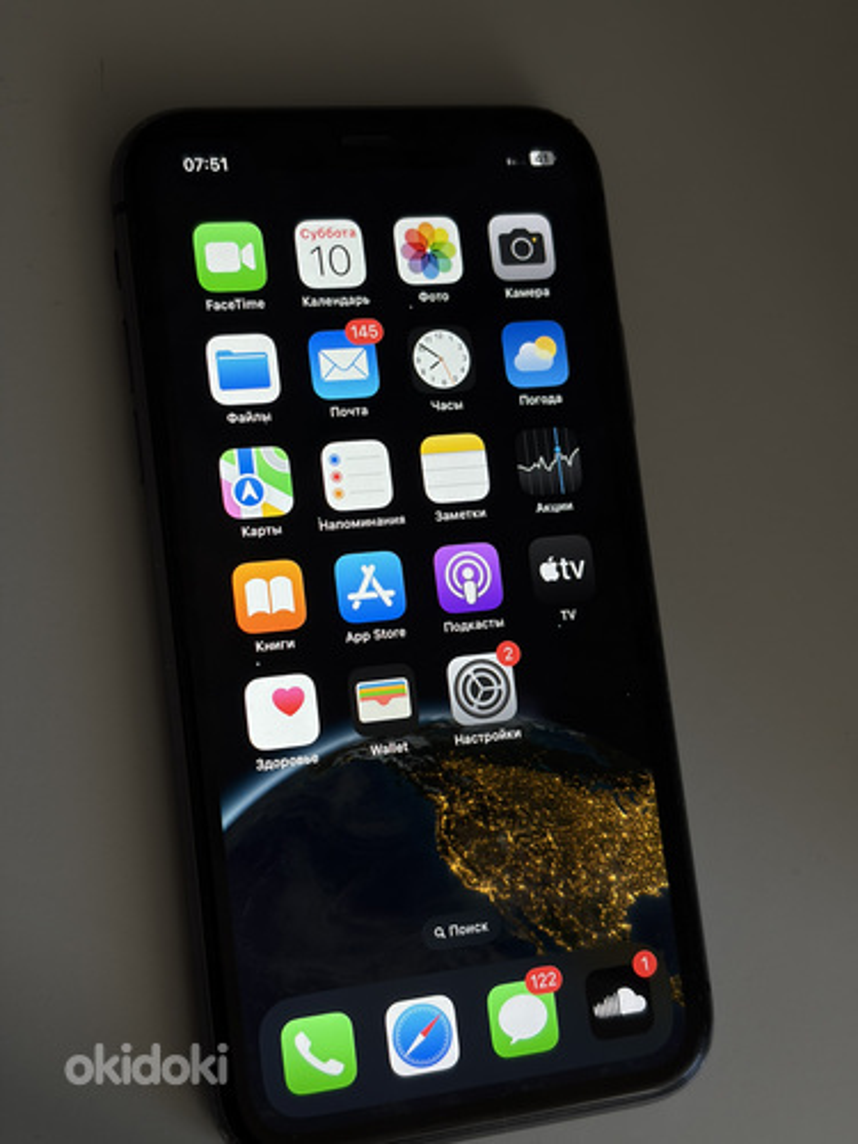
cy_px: 572
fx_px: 1719
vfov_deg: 36.8
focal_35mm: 52
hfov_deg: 28.0
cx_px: 429
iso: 32
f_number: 1.6
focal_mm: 5.96
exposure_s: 1/122
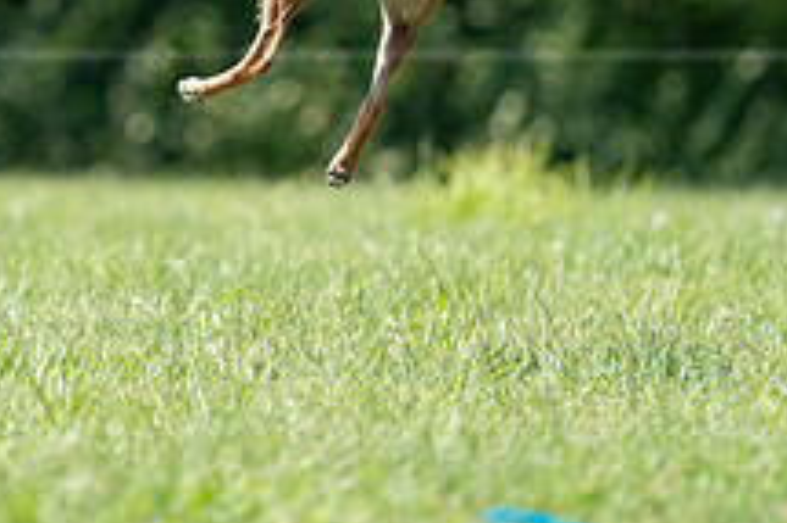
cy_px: 2
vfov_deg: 1.4
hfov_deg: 2.1
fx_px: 21363
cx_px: 220
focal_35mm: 978
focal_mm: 362
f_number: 6.3
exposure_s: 1/4000
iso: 1600
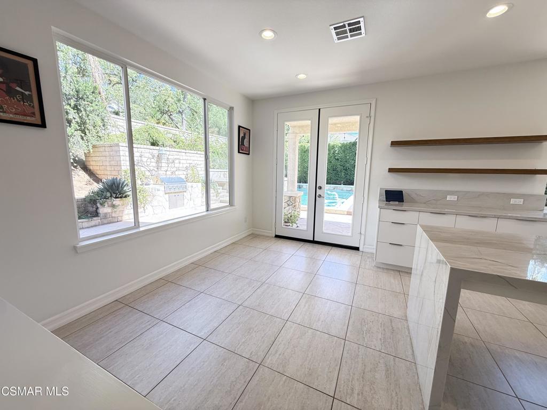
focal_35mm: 14
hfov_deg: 102.1
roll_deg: -0.6
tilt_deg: -8.4
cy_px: 205
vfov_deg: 85.7
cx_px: 274
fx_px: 221
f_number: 2.2
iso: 80
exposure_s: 1/120
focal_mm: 2.22
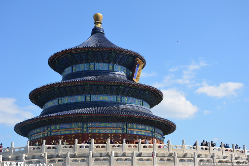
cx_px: 129
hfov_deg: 33.9
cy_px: 83
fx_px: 408
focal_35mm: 59
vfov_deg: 23.0
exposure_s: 1/250
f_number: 8
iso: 110
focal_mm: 38
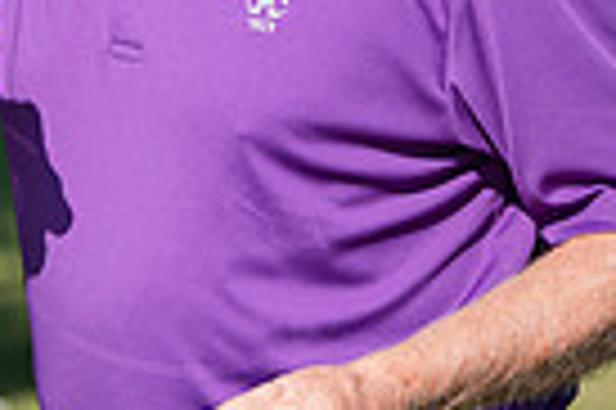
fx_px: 7605
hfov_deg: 4.6
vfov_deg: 3.1
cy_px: -286
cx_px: 193
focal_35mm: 445
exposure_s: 1/800
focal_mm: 105
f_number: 3.5
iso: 100
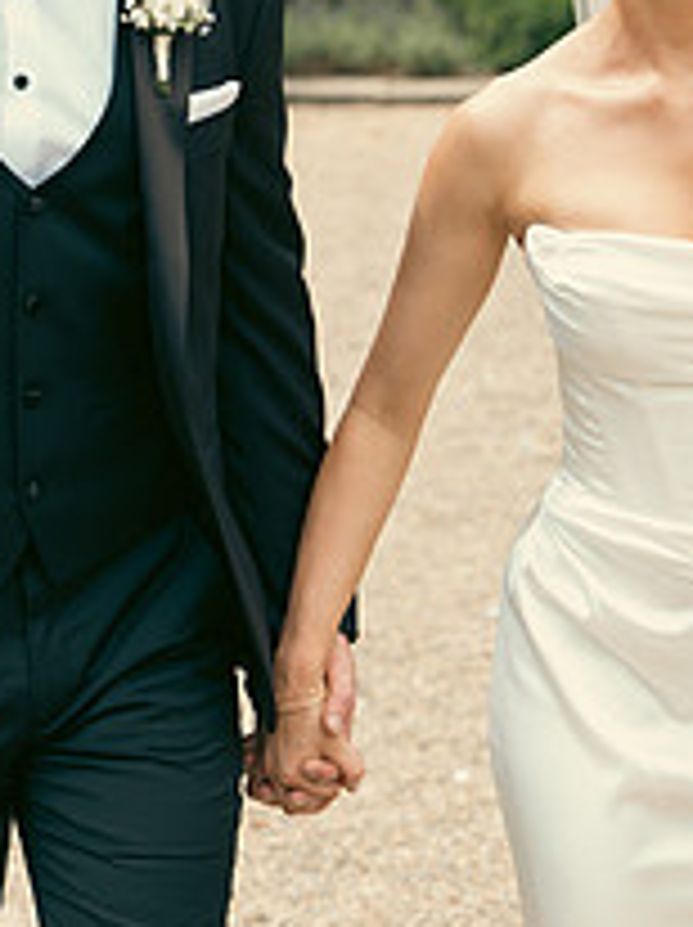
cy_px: 164
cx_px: 158
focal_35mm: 141
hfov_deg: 10.5
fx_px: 3772
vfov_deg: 13.9
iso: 50
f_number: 3.5
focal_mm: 52
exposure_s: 1/160
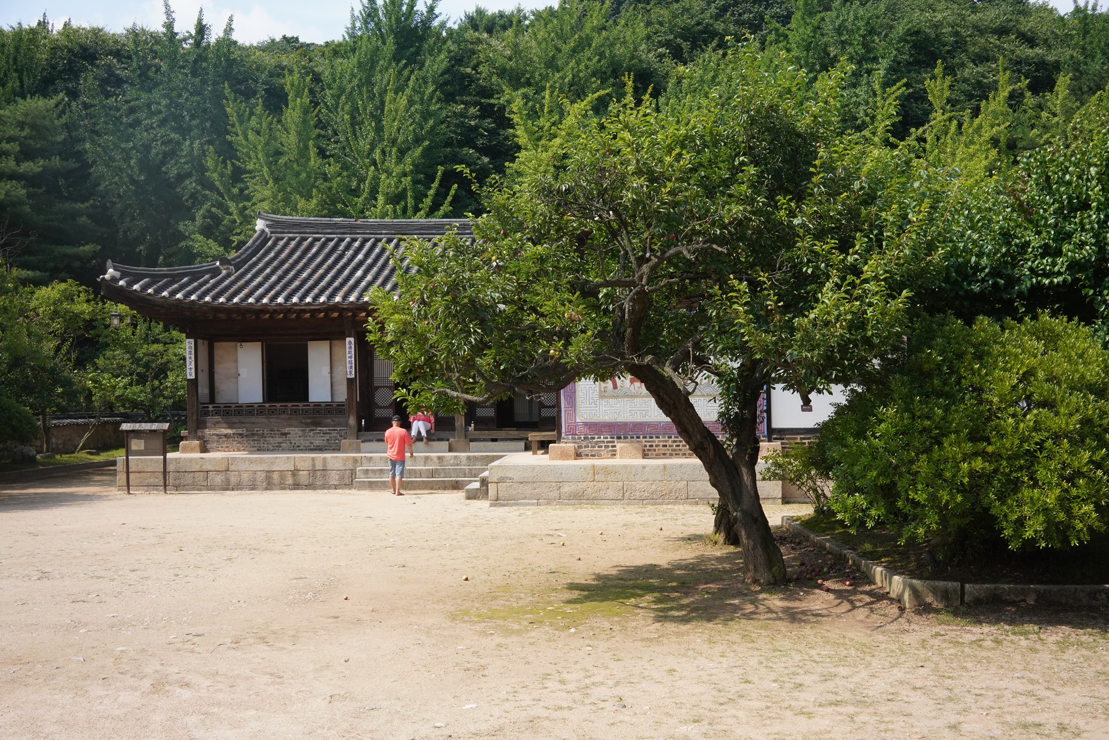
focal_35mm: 35
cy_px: 370
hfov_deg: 54.4
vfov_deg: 37.9
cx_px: 554
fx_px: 1078
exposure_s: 1/200
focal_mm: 35
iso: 800
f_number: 18
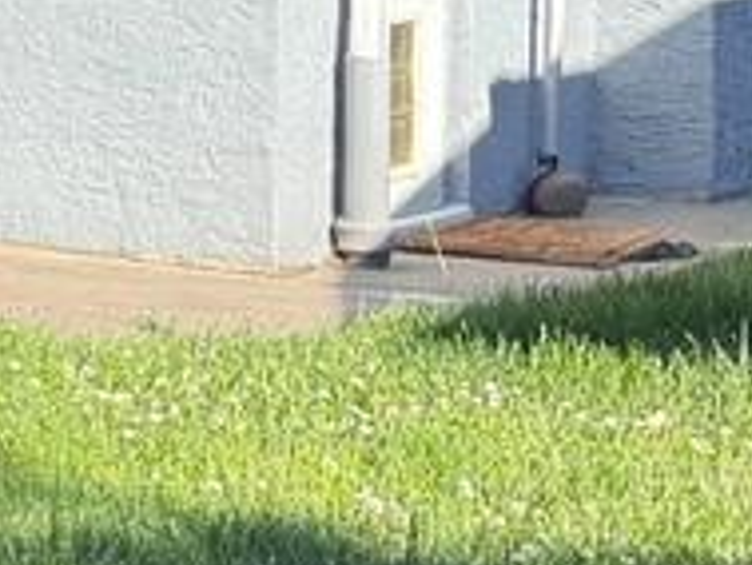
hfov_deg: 8.7
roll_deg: +0.1
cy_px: -60
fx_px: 3978
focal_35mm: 183
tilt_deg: -1.0
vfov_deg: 8.1
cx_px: -1599
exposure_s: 1/1653
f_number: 1.78
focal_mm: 6.76
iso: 100
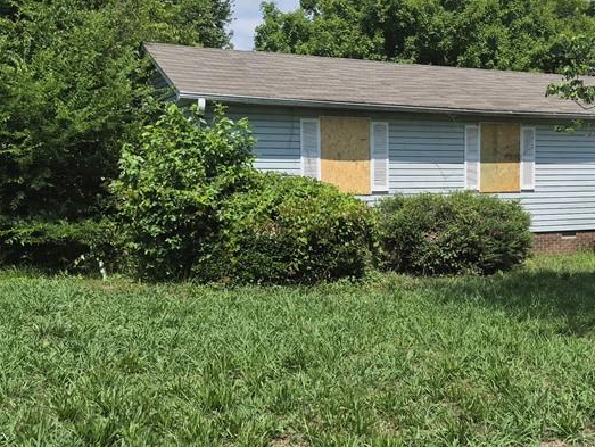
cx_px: 448
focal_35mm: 45
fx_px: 774
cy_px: 223
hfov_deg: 40.8
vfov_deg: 32.2
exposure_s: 1/2056
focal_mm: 5.4
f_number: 1.8
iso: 25
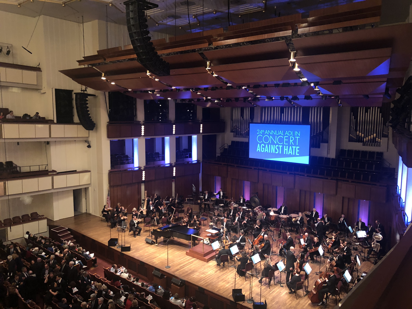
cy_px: 154
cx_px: 206
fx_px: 333
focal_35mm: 28
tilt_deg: -7.3
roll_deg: -1.2
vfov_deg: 49.7
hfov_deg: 63.4
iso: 80
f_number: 1.8
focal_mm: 3.99
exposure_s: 1/15
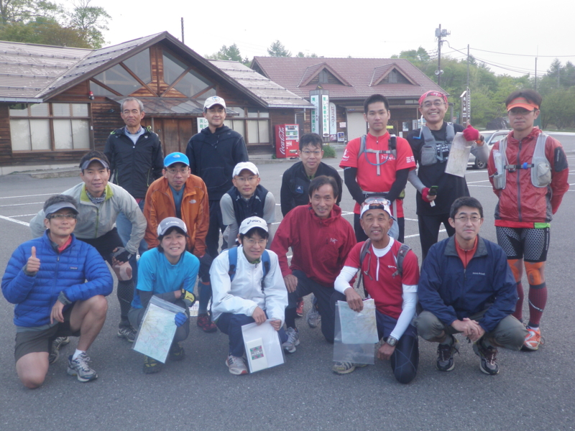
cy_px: 216
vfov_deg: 39.7
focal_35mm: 36
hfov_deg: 51.4
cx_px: 288
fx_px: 598
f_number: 4.1
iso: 64
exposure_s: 1/40
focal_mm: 6.53
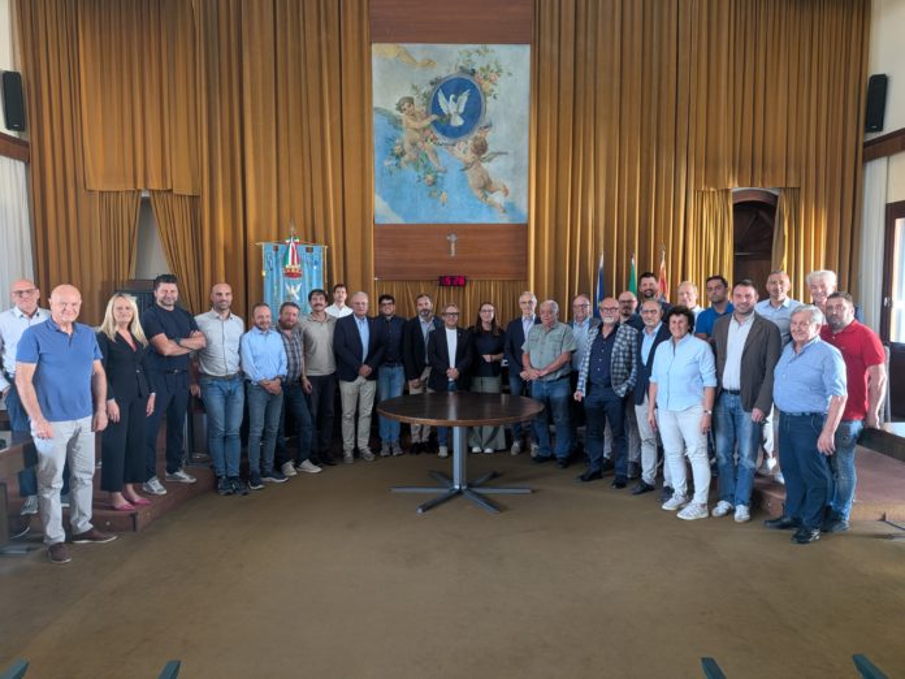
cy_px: 340
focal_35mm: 24
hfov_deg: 71.6
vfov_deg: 56.8
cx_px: 452
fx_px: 627
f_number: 1.7
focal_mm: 4.53
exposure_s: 1/25
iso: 100
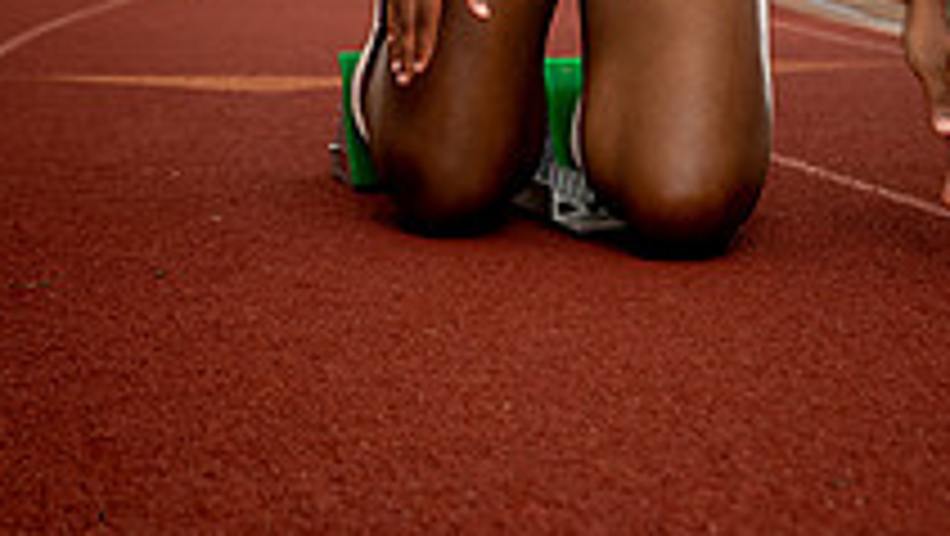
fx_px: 2420
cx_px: 608
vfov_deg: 11.6
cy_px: -459
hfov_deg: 22.1
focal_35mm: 96
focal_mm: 43
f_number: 4.5
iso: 200
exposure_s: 1/250
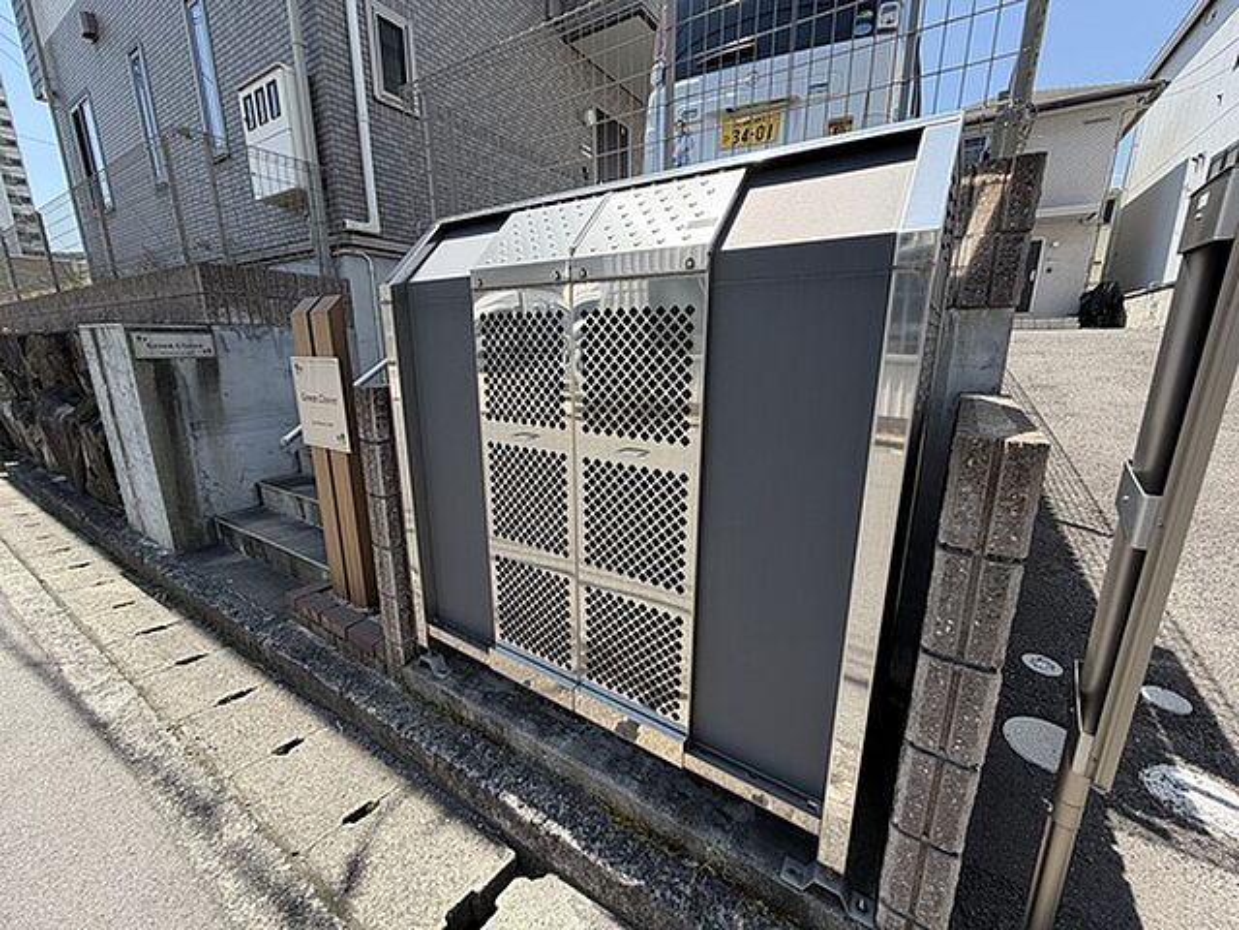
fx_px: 501
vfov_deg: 85.7
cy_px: 465
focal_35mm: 14
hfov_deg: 102.1
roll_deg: +0.5
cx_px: 620
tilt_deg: -12.8
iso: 40
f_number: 2.2
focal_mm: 2.22
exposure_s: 1/540
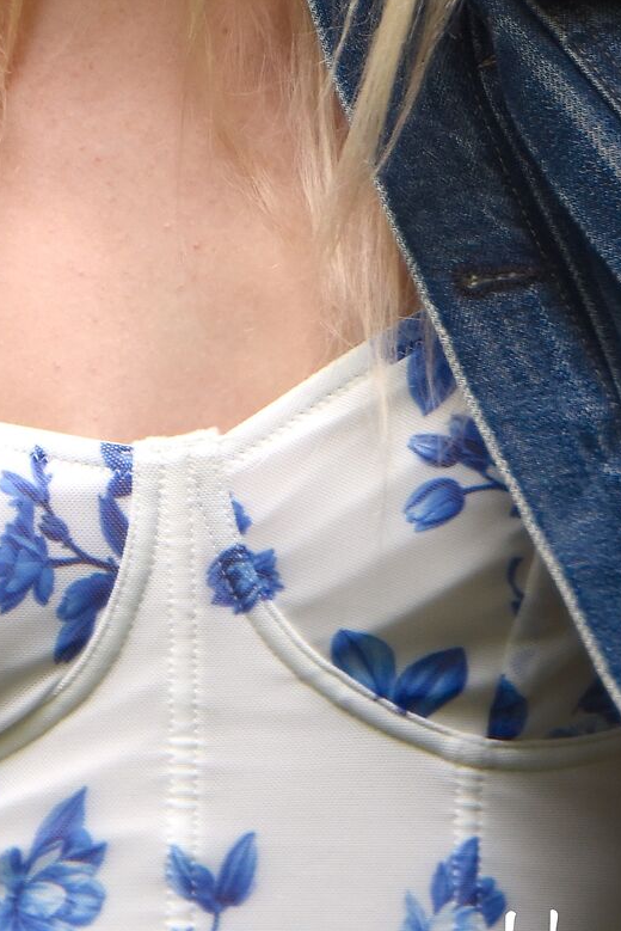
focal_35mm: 191
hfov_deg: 7.2
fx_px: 4937
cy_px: -387
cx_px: 140
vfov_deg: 10.5
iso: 800
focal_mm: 62
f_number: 5
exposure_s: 1/100
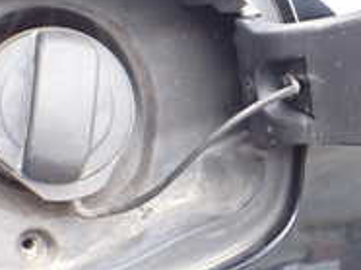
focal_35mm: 97
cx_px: 353
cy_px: 118
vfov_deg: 15.2
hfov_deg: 19.7
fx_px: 1010
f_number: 2.3
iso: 400
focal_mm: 5.4
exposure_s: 1/125
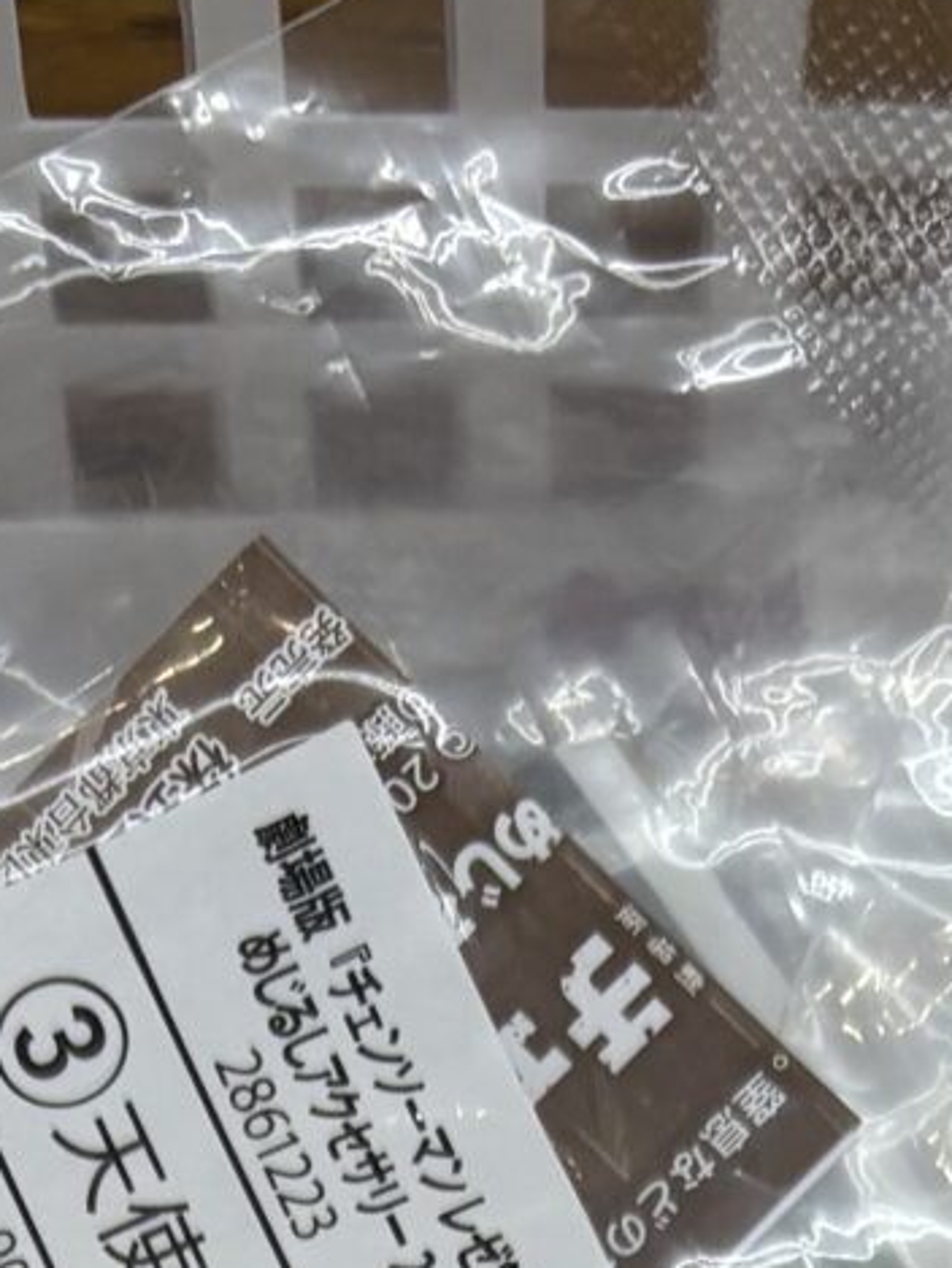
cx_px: 633
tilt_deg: -80.8
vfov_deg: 11.2
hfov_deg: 10.4
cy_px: 3206
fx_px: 5205
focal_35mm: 142
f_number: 1.6
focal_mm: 5.96
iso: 50
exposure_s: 1/120
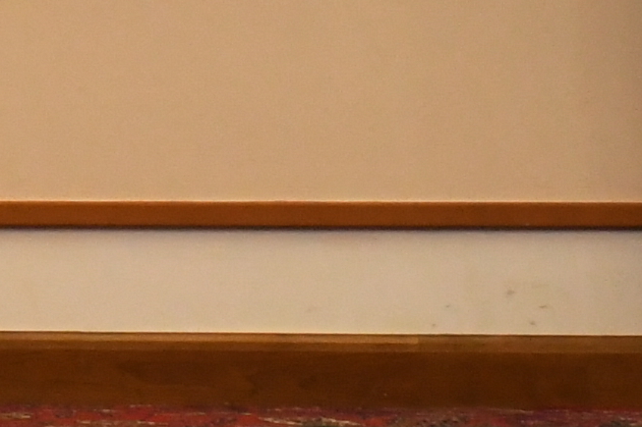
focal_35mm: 384
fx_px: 6846
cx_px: -1278
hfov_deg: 5.1
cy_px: -521
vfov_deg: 3.5
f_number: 4.5
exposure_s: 1/80
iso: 2500
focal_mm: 40
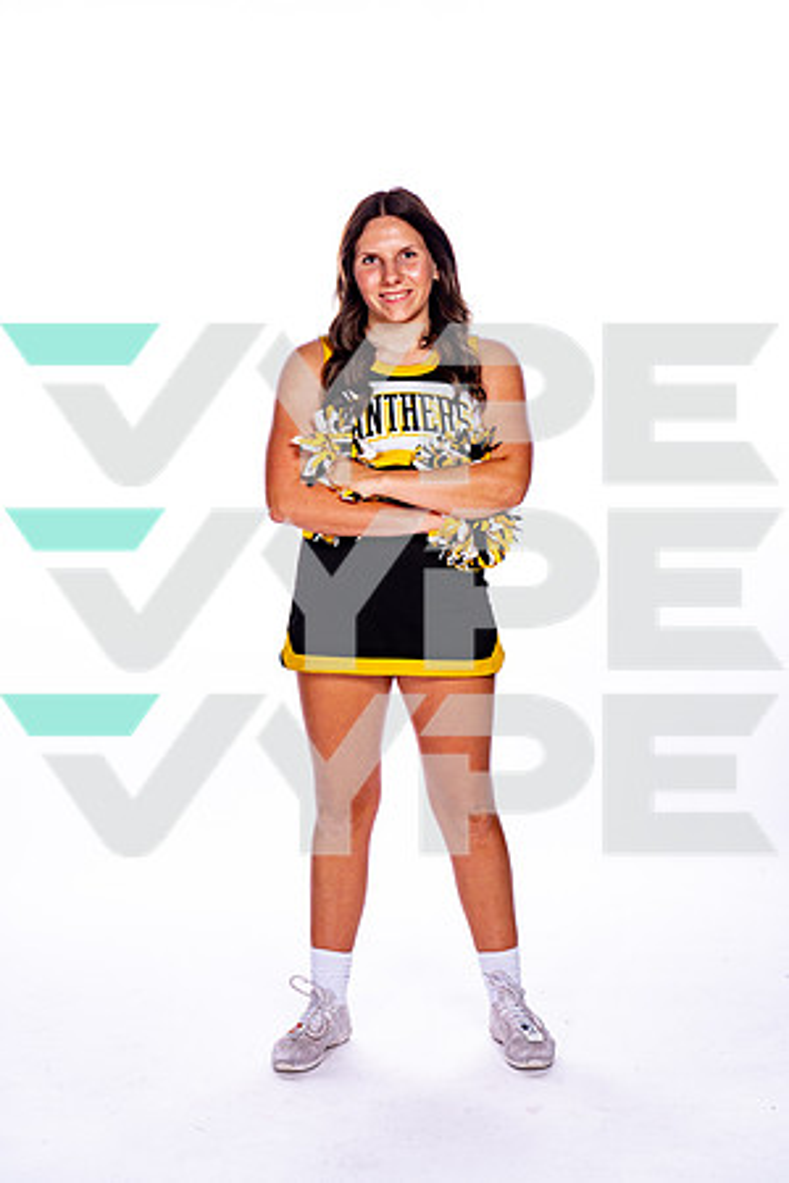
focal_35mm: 70
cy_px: 592
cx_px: 394
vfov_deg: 28.8
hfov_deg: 19.5
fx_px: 2301
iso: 100
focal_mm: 70
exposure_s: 1/250
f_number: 5.6
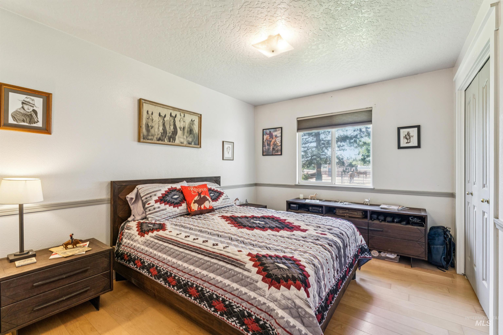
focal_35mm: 16
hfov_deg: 98.2
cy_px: 168
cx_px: 252
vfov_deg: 75.1
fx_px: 218
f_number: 13
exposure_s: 1/6
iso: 400
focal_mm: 15.6
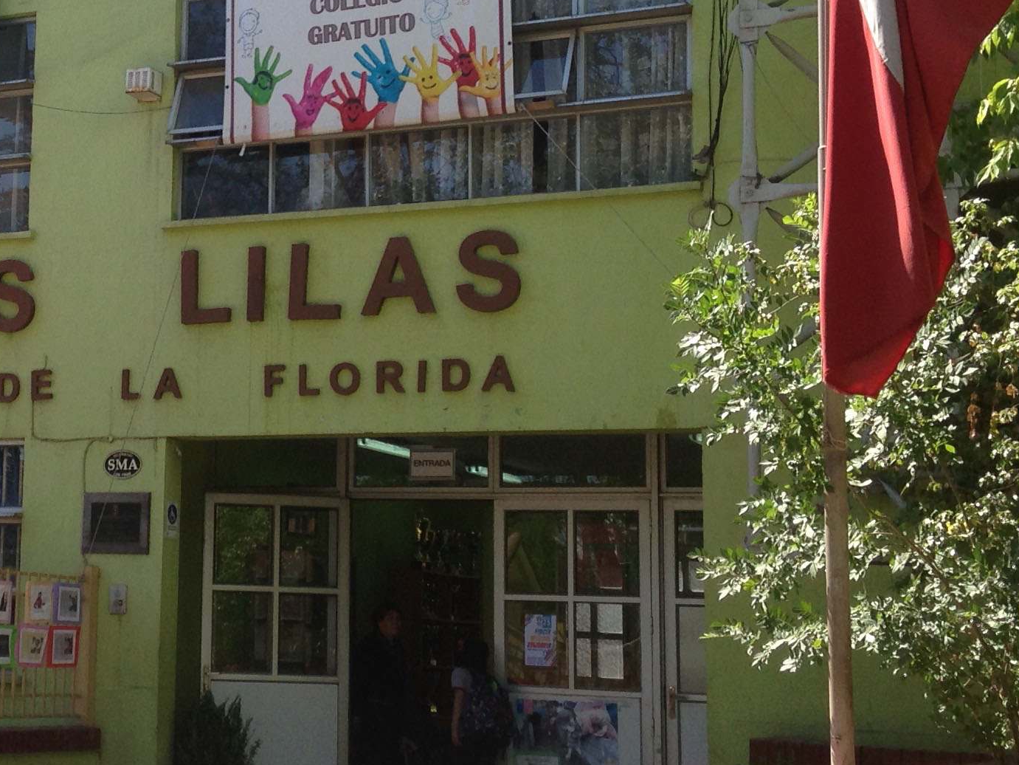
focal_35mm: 78
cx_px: 85
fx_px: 2296
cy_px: 289
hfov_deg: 24.3
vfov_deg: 18.9
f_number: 2.4
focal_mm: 4.12
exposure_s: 1/577
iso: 50
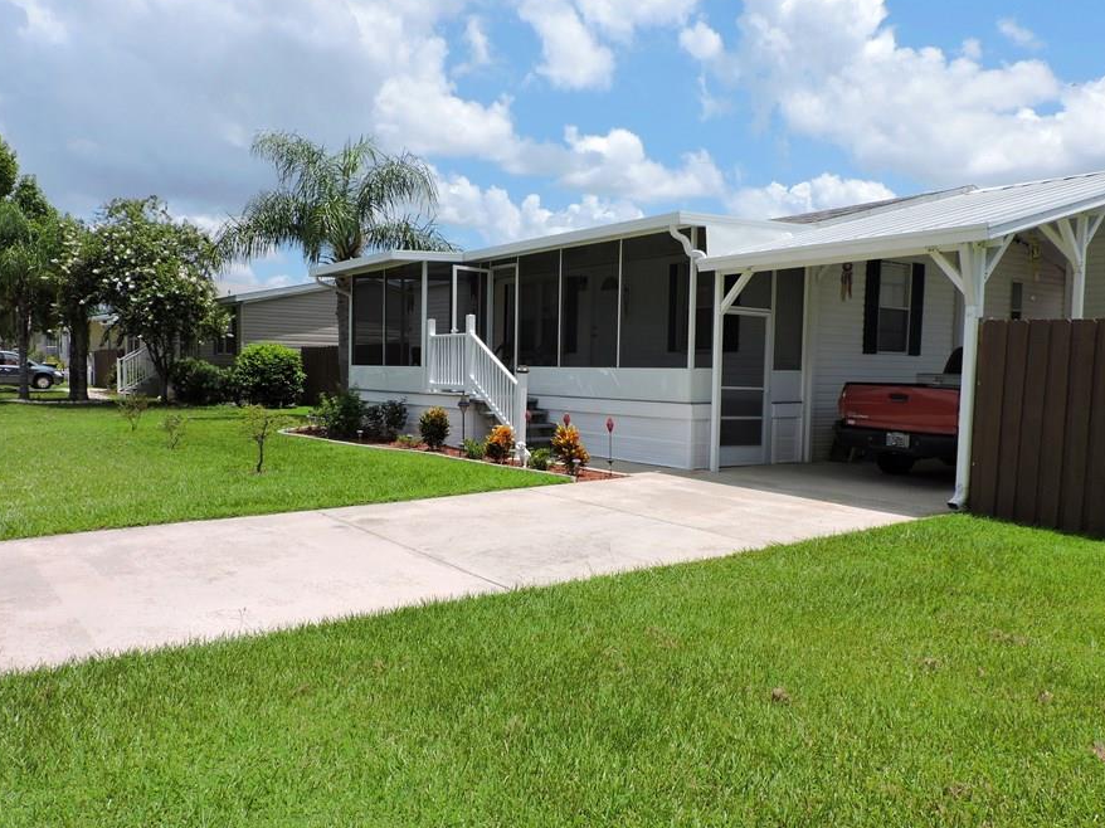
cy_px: 445
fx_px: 894
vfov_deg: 49.7
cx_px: 570
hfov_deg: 63.4
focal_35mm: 28
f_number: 3.7
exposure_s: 1/1250
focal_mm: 4.3
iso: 100
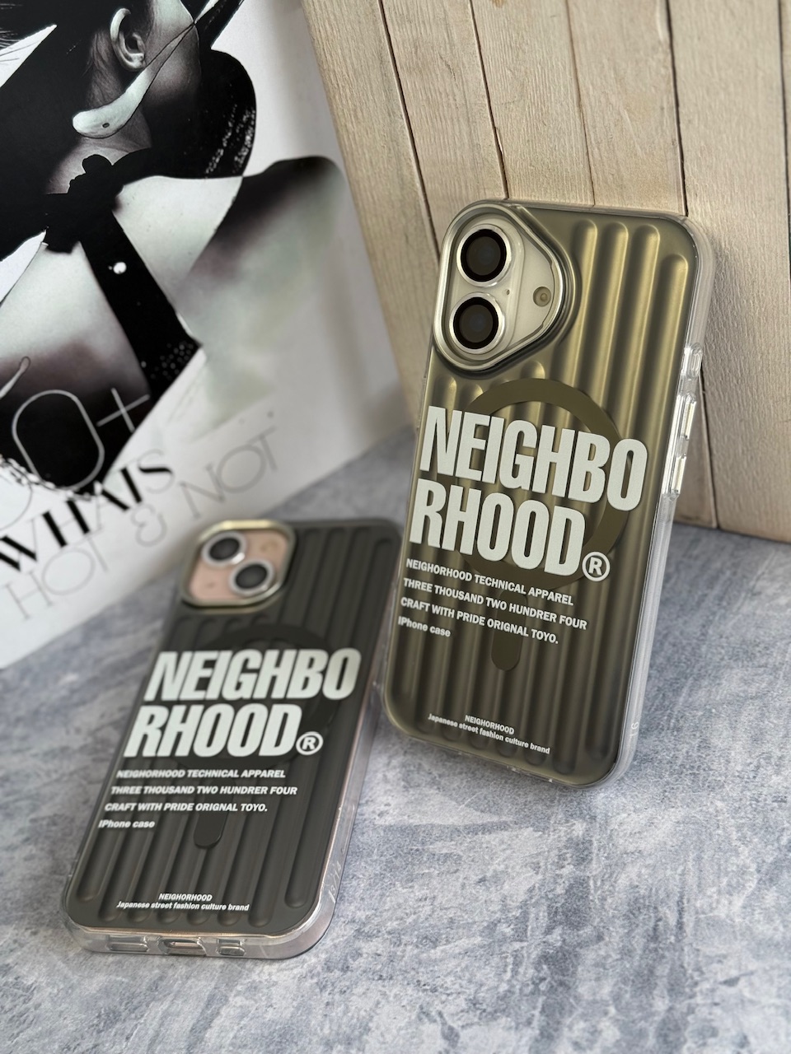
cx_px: 396
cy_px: 527
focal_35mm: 48
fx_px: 1462
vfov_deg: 39.7
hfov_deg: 30.3
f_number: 1.78
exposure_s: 1/242
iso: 100
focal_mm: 6.76
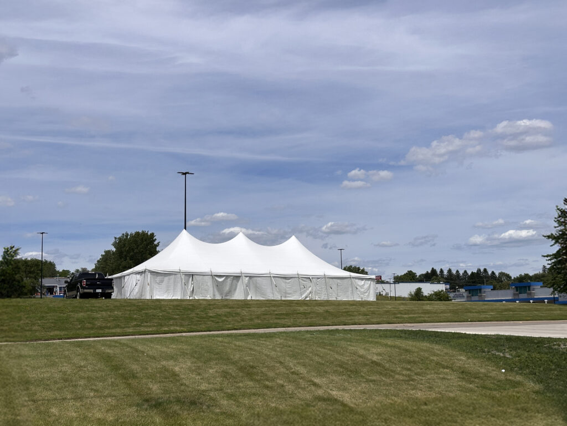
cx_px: 284
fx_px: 786
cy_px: 213
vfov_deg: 30.3
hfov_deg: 39.7
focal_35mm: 48
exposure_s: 1/9804
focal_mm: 6.86
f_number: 1.78
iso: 64
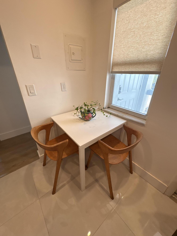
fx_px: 95
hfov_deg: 85.7
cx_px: 88
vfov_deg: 102.1
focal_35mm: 14
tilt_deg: -26.0
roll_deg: -1.5
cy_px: 118
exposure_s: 1/120
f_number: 2.2
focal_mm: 2.22
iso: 80
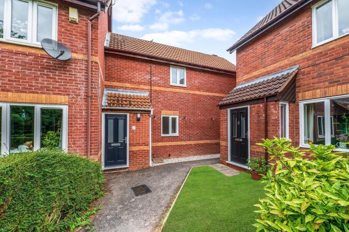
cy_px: 116
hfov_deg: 104.3
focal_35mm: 14
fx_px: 136
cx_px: 174
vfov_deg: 81.1
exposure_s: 1/100
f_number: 9
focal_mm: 14
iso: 200
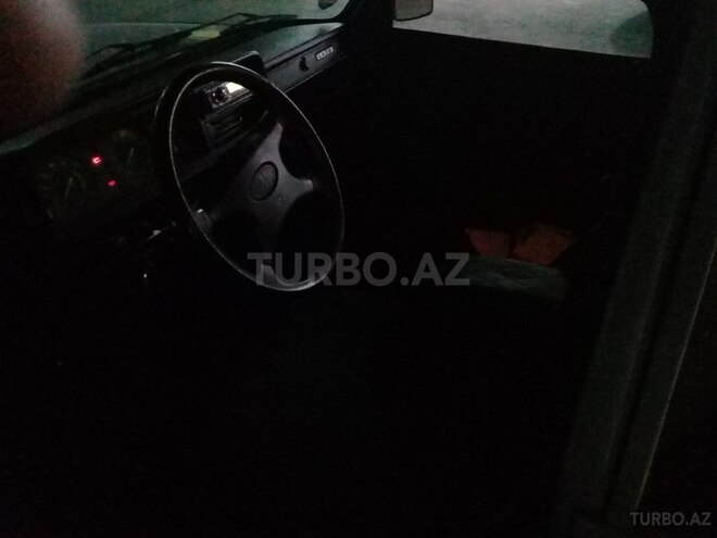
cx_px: 358
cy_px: 269
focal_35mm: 31
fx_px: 642
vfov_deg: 45.4
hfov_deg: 58.4
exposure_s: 1/17
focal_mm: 3.3
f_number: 2.2
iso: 1250
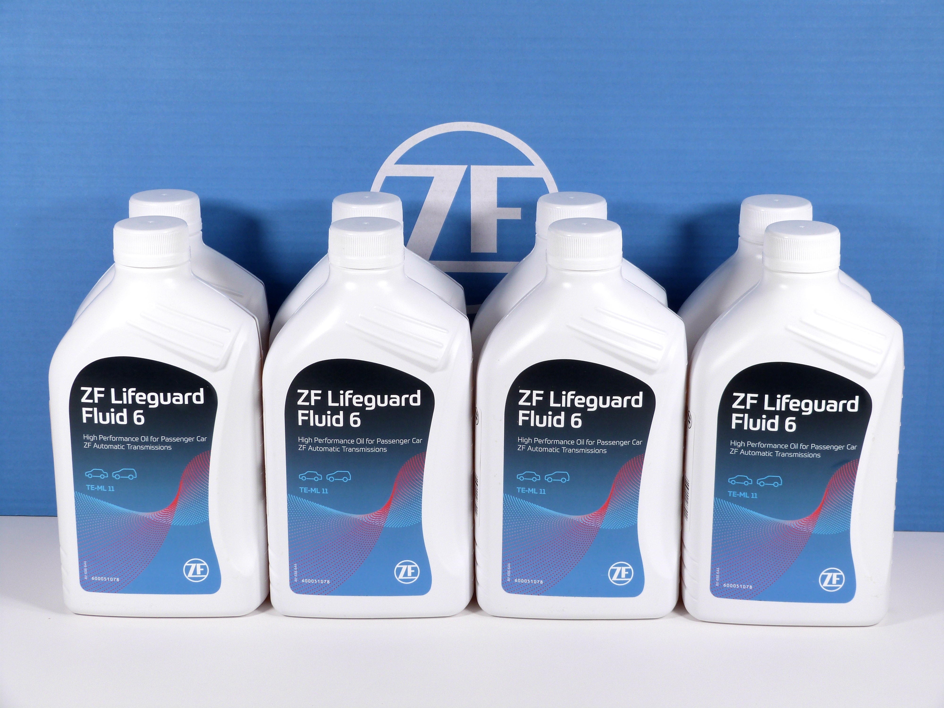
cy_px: 354
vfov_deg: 21.6
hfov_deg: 28.6
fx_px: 1854
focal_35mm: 68
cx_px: 472
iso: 100
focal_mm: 12.1
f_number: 4
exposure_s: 1/250
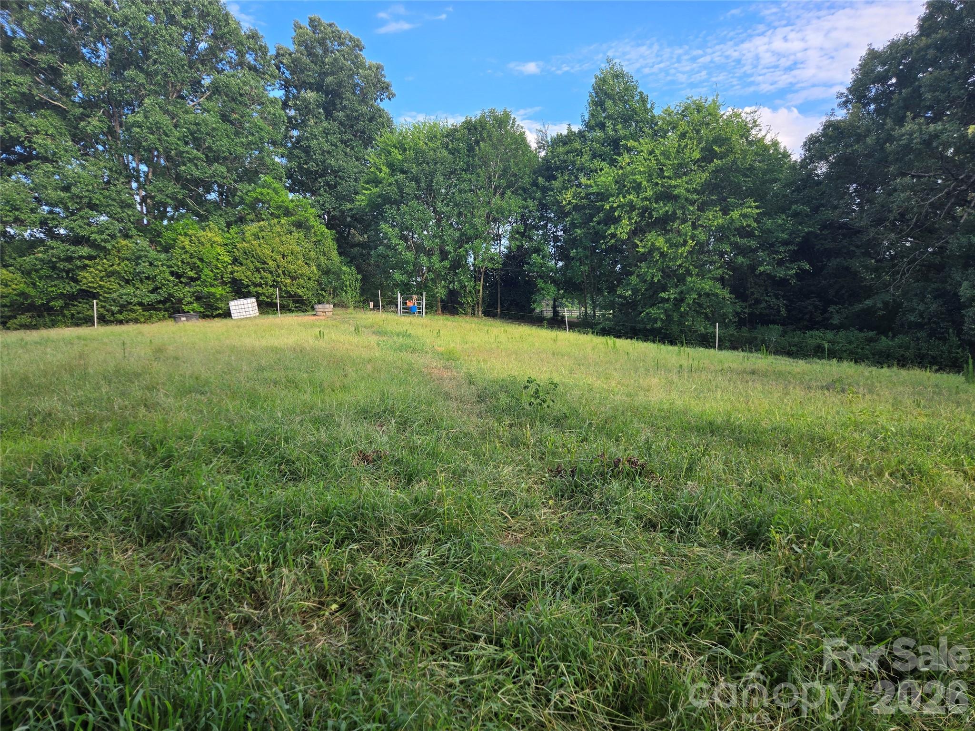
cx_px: 488
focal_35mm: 23
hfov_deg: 73.9
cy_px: 366
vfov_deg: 58.9
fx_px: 648
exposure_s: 1/499
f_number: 1.8
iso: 25
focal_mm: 5.4
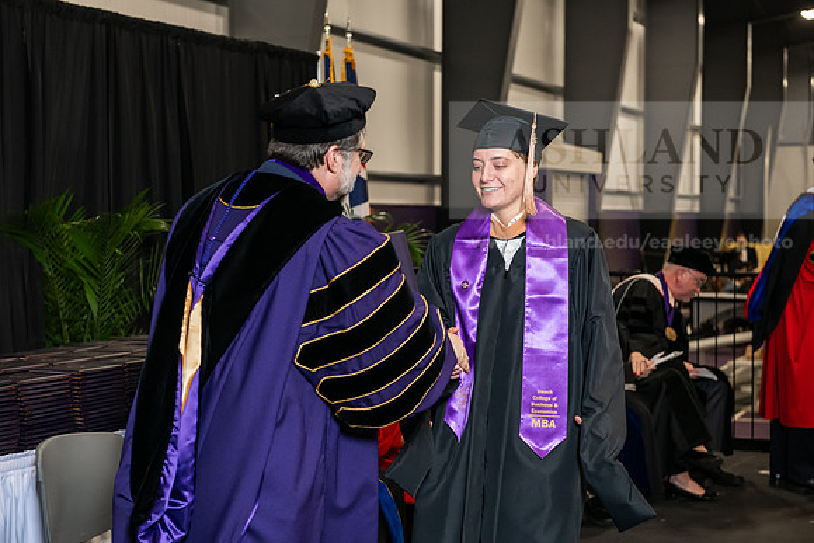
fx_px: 1583
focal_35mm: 70
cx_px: 407
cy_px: 272
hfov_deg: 28.8
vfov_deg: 19.5
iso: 2000
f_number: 5
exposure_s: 1/200
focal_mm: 70
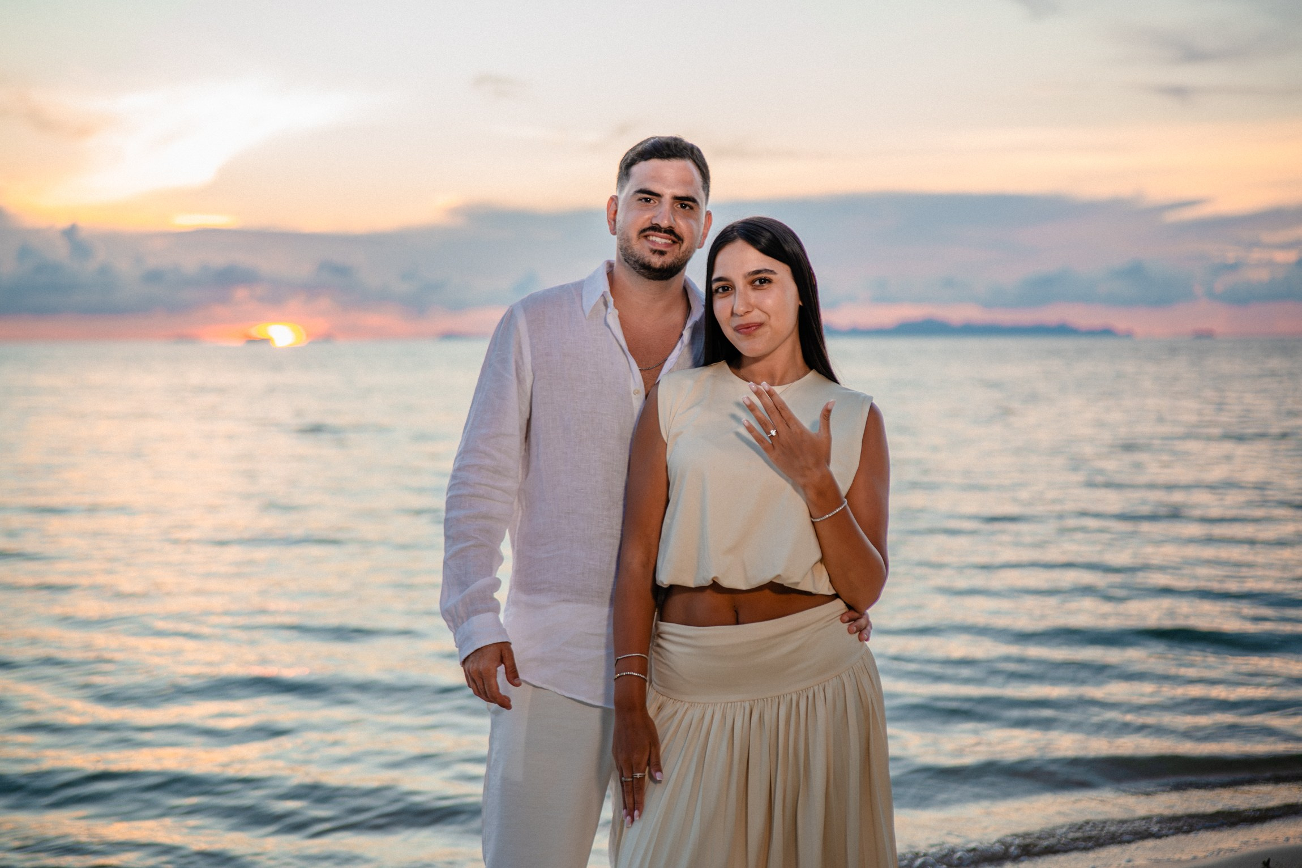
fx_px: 1879
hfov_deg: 38.2
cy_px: 424
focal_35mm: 52
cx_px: 637
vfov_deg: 26.0
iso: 320
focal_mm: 50
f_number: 2.2
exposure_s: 1/400
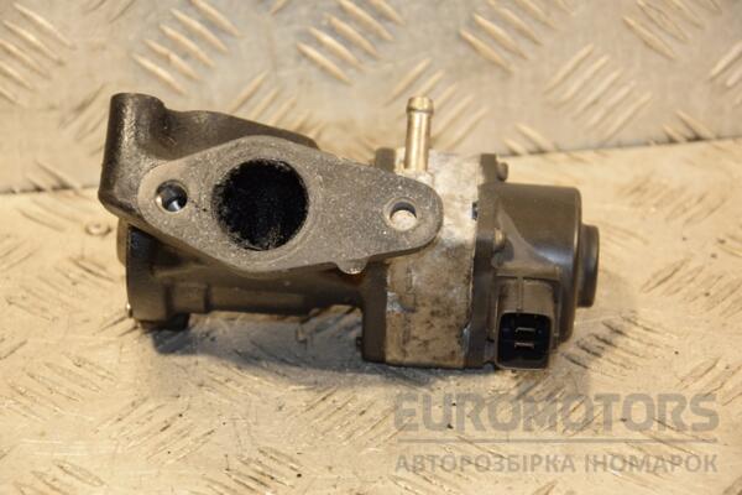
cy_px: 248
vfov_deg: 12.2
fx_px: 2319
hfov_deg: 18.2
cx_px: 371
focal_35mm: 112
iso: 800
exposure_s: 1/125
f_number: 5.3
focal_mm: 75
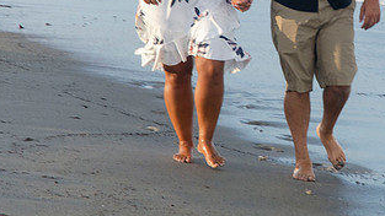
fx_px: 2164
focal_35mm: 212
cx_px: 328
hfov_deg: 10.1
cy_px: -5
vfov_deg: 5.7
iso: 100
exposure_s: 1/250
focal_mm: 70
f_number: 9
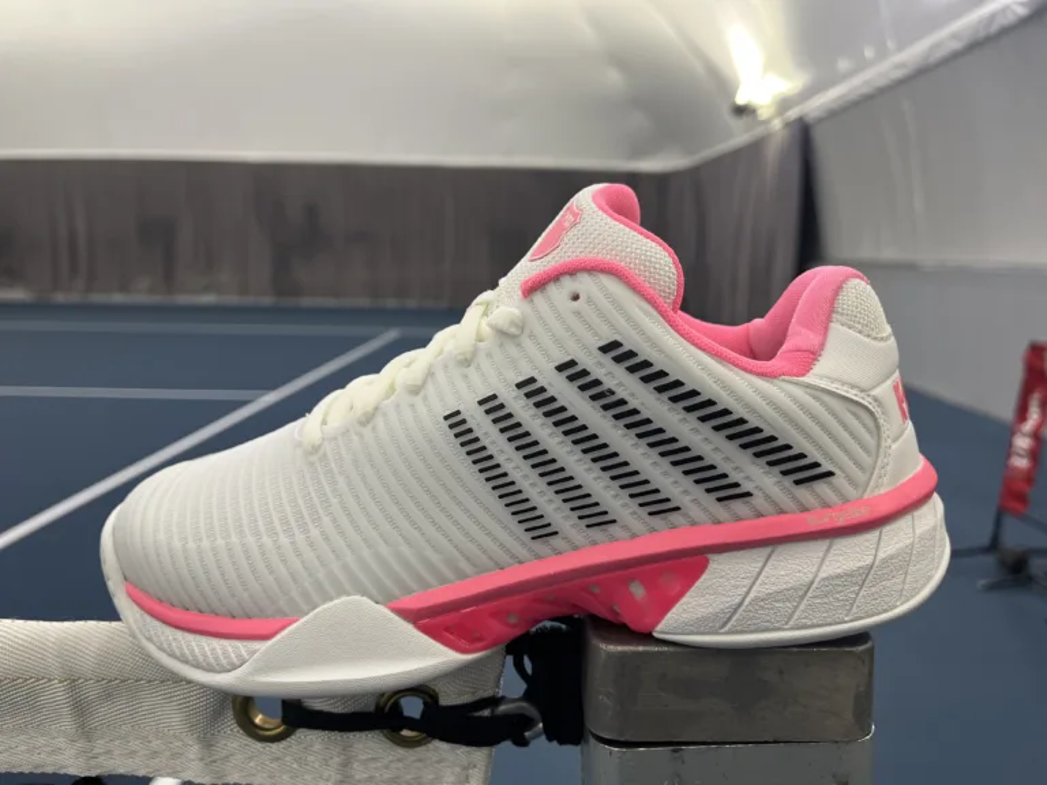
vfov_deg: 53.1
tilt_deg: -10.2
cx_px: 524
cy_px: 392
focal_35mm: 26
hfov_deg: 67.3
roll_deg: -0.8
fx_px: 786
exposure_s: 1/99
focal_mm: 5.1
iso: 125
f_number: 1.6
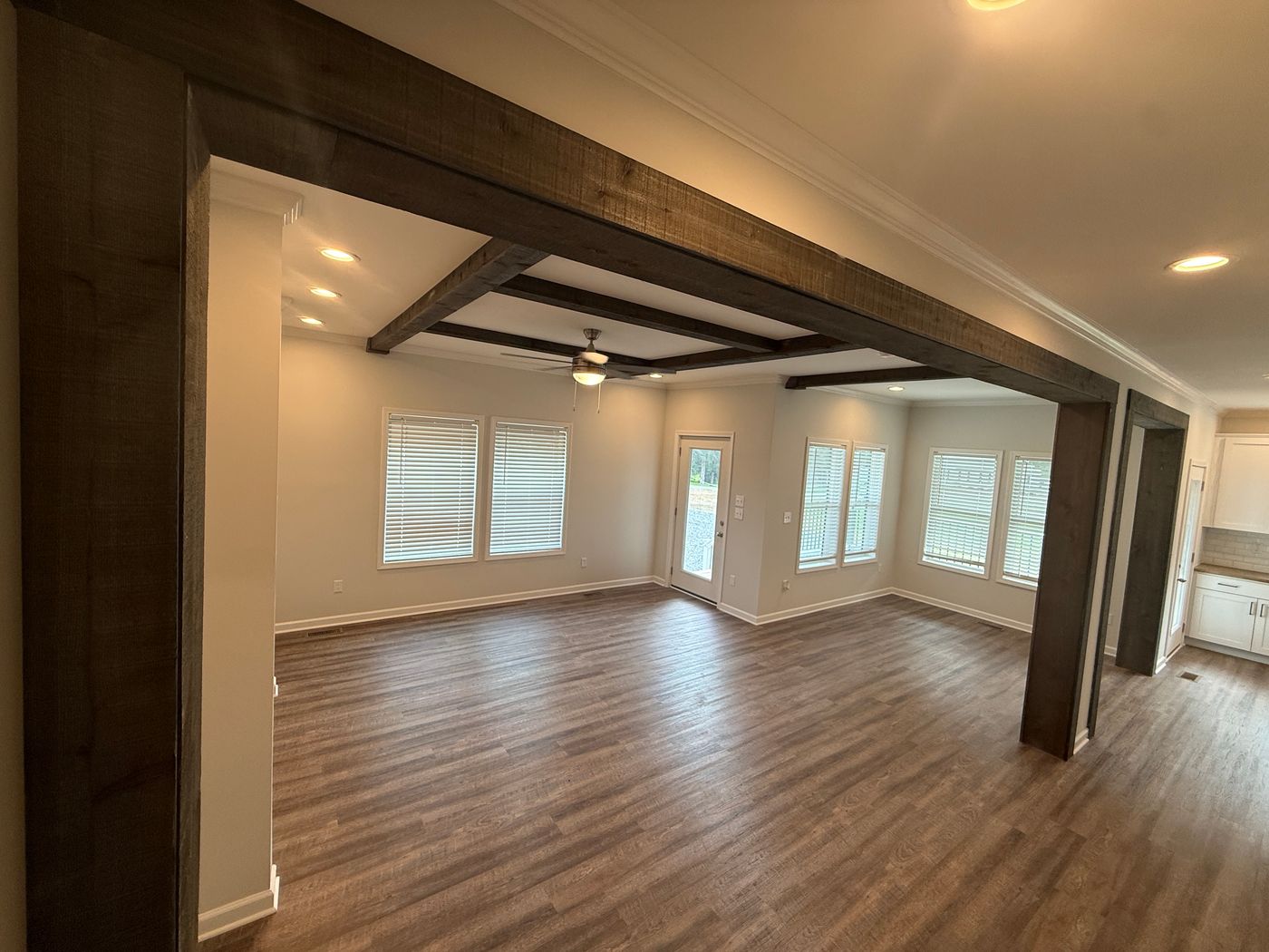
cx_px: 634
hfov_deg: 102.1
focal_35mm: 14
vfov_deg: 85.7
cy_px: 476
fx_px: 513
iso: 125
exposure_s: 1/120
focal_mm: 2.22
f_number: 2.2
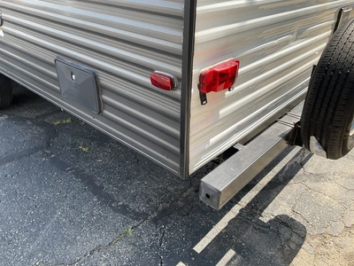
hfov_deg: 61.7
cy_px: 133
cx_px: 177
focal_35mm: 29
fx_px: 297
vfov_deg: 48.2
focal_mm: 3
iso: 25
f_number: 1.8
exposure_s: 1/409
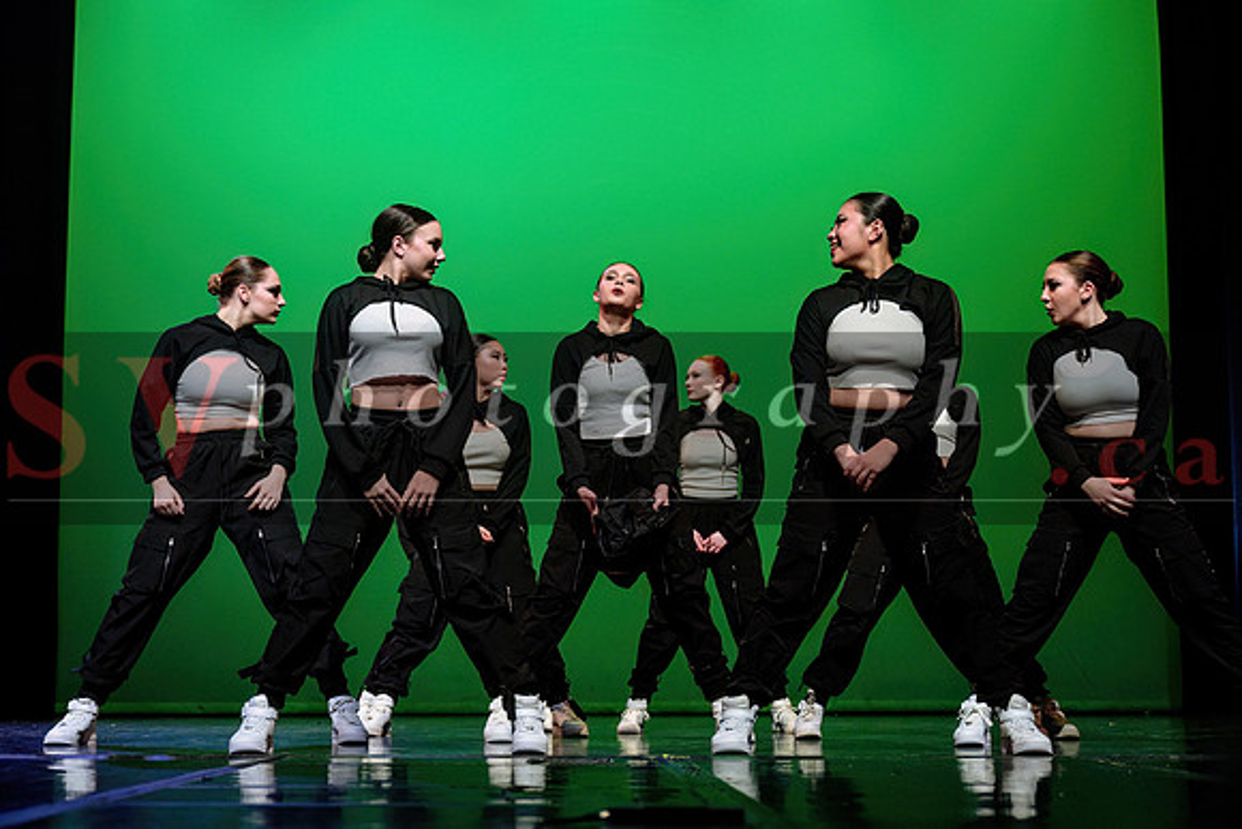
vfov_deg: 26.0
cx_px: 512
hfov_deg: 38.0
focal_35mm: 52
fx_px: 1796
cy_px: 435
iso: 1600
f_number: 2.8
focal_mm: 44
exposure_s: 1/270
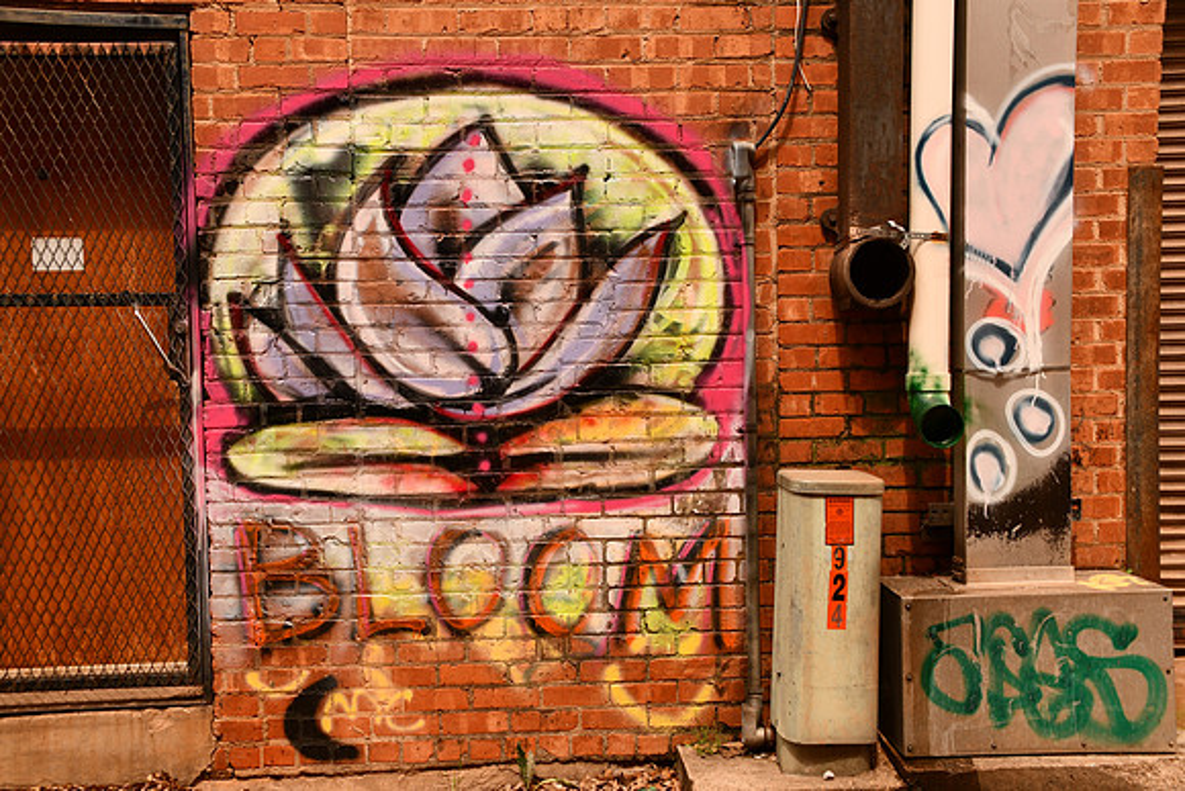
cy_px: 396
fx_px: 1284
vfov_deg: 34.2
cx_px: 592
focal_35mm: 39
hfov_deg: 49.5
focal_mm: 26
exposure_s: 1/160
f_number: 8
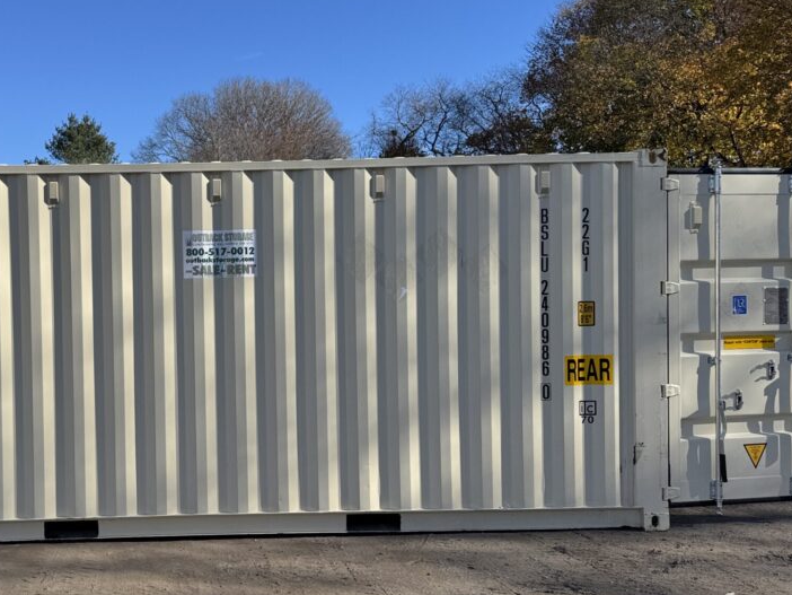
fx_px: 938
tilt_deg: -0.9
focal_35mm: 41
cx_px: 175
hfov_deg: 43.9
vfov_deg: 35.1
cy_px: 318
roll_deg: -0.6
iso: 80
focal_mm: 6.76
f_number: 1.78
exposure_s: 1/4310
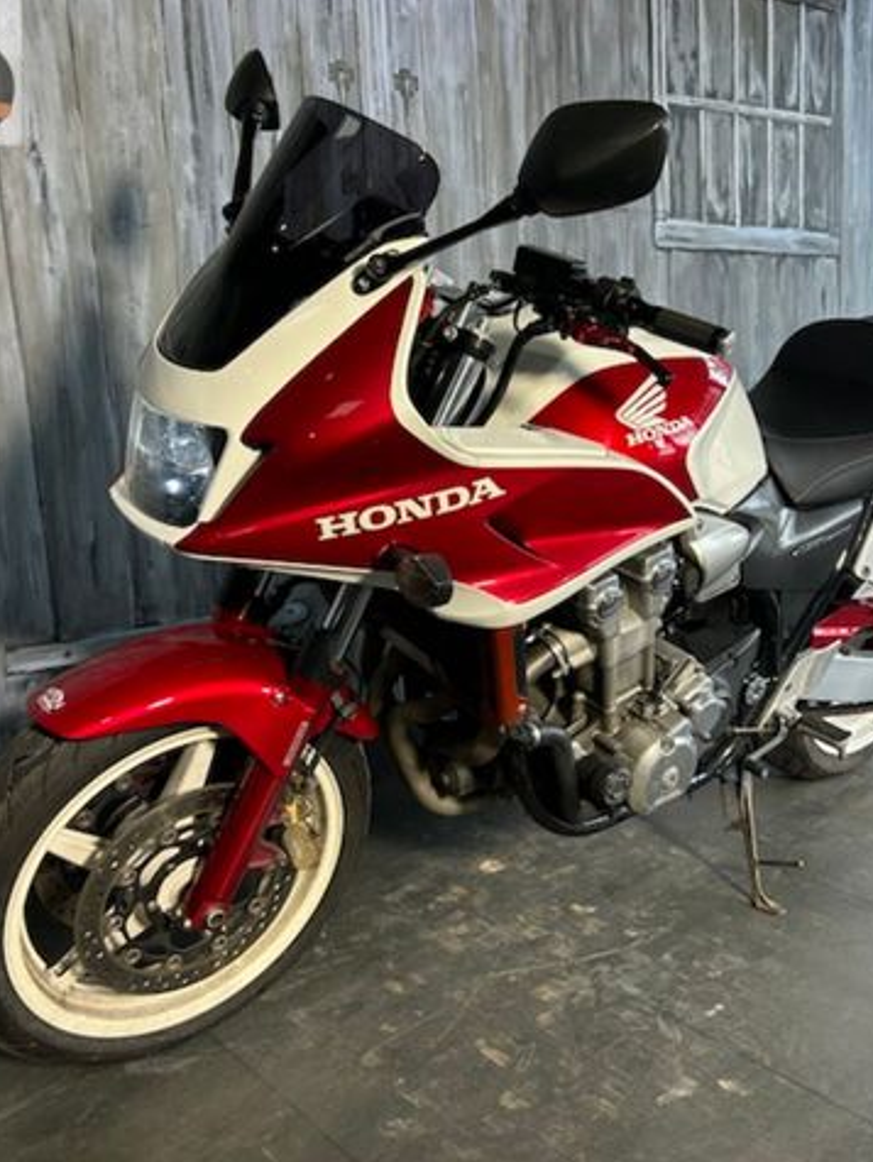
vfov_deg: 52.6
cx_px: 496
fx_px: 1175
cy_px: 580
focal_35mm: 35
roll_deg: +2.5
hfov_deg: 40.7
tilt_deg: -11.8
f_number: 1.5
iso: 50
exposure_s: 1/302
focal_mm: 5.7
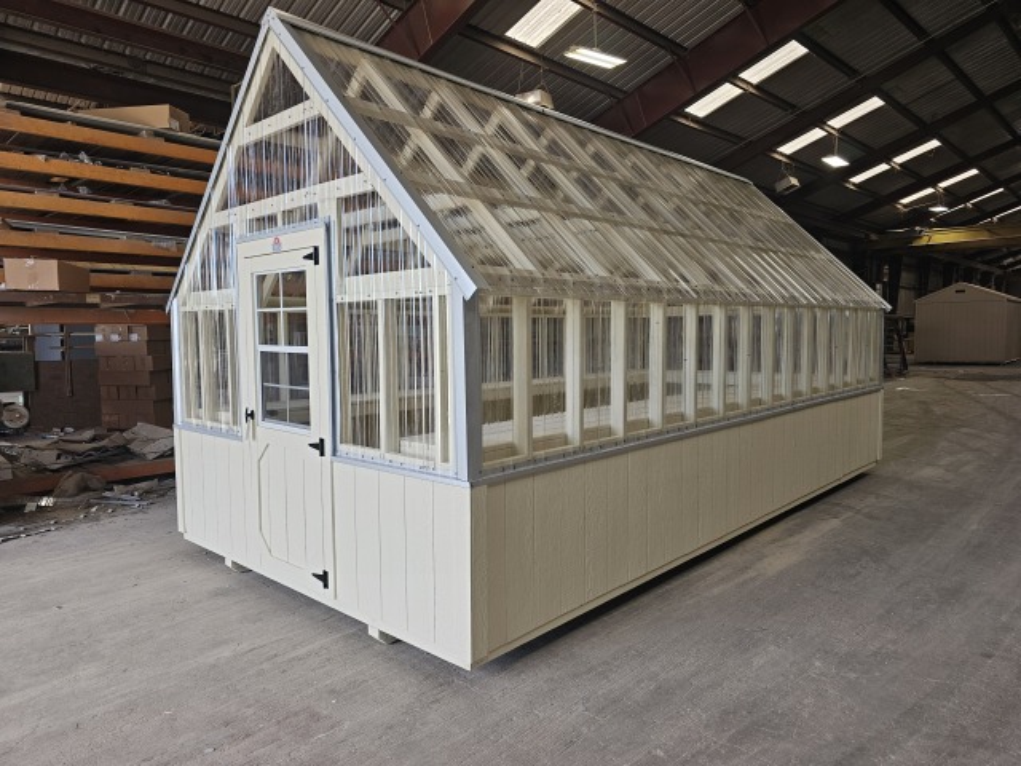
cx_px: 510
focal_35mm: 23
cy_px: 383
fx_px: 678
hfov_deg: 73.9
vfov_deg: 58.9
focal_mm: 6.3
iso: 32
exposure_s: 1/120
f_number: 1.7
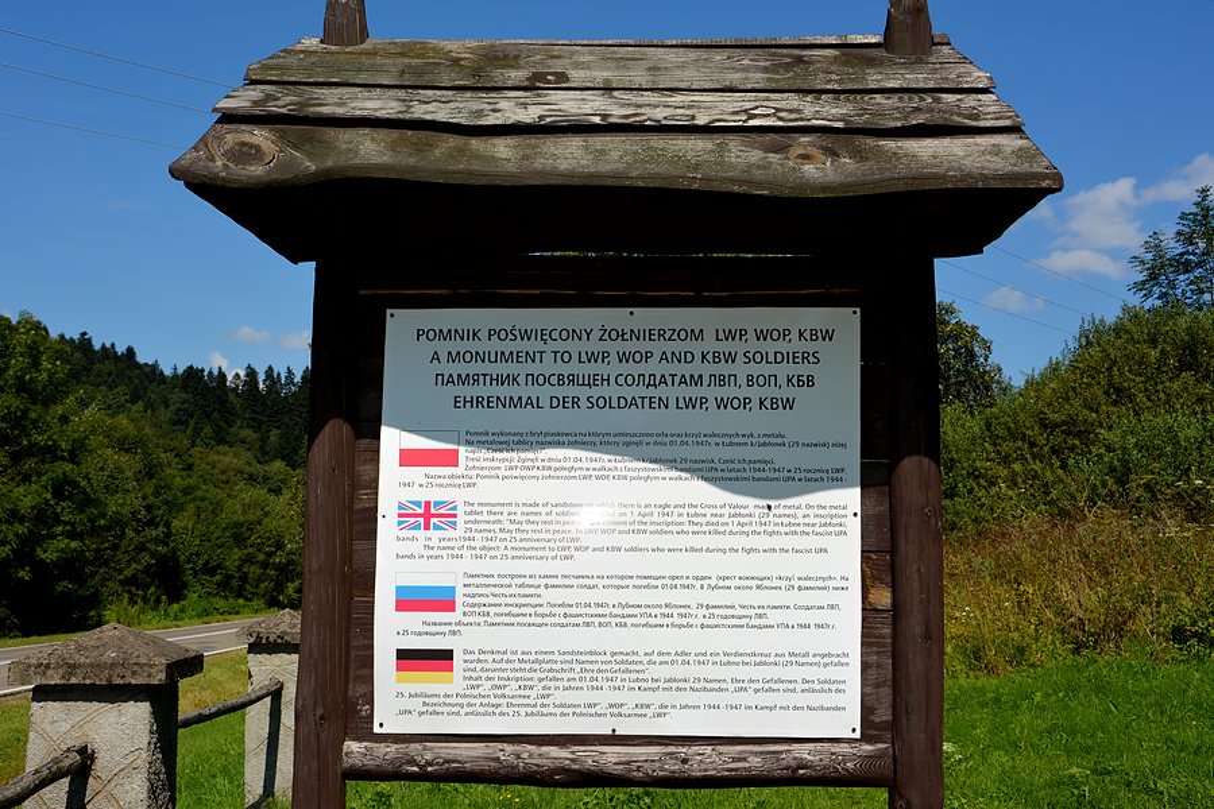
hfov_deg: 46.4
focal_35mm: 42
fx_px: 1416
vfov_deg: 31.9
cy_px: 404
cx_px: 607
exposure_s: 1/200
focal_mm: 28
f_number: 11
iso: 100
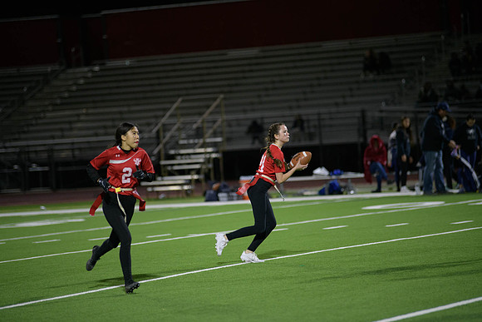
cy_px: 161
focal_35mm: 180
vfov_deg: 7.6
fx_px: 2410
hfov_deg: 11.4
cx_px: 241
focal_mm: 180
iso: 2500
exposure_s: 1/640
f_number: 2.8
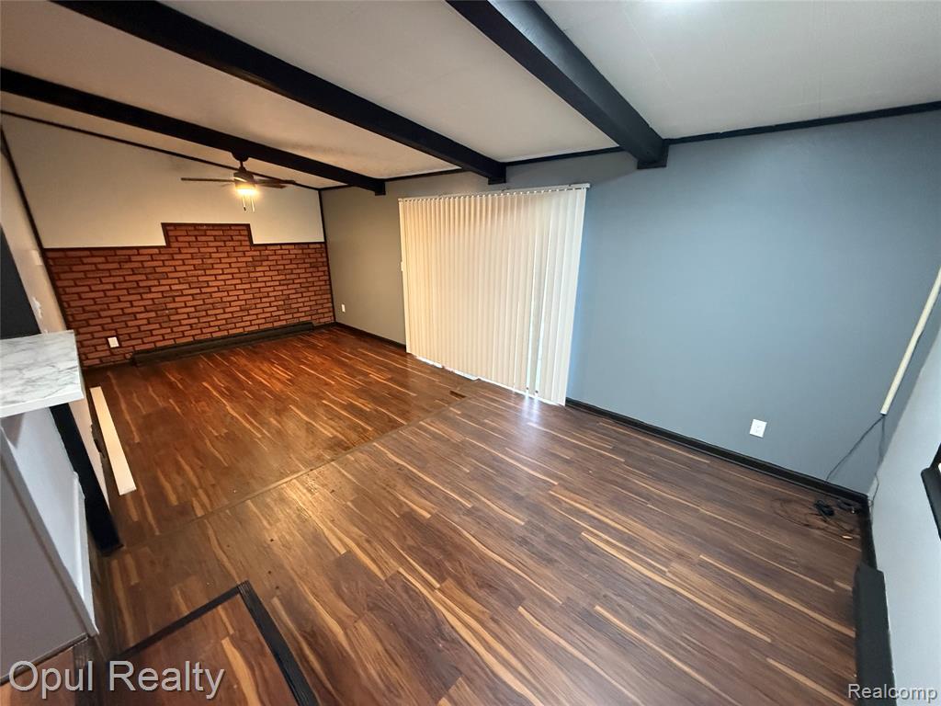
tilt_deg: -18.2
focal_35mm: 14
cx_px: 470
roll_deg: -0.1
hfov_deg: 102.1
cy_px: 353
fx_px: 381
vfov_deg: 85.7
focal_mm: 2.22
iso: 800
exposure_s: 1/60
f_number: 2.2
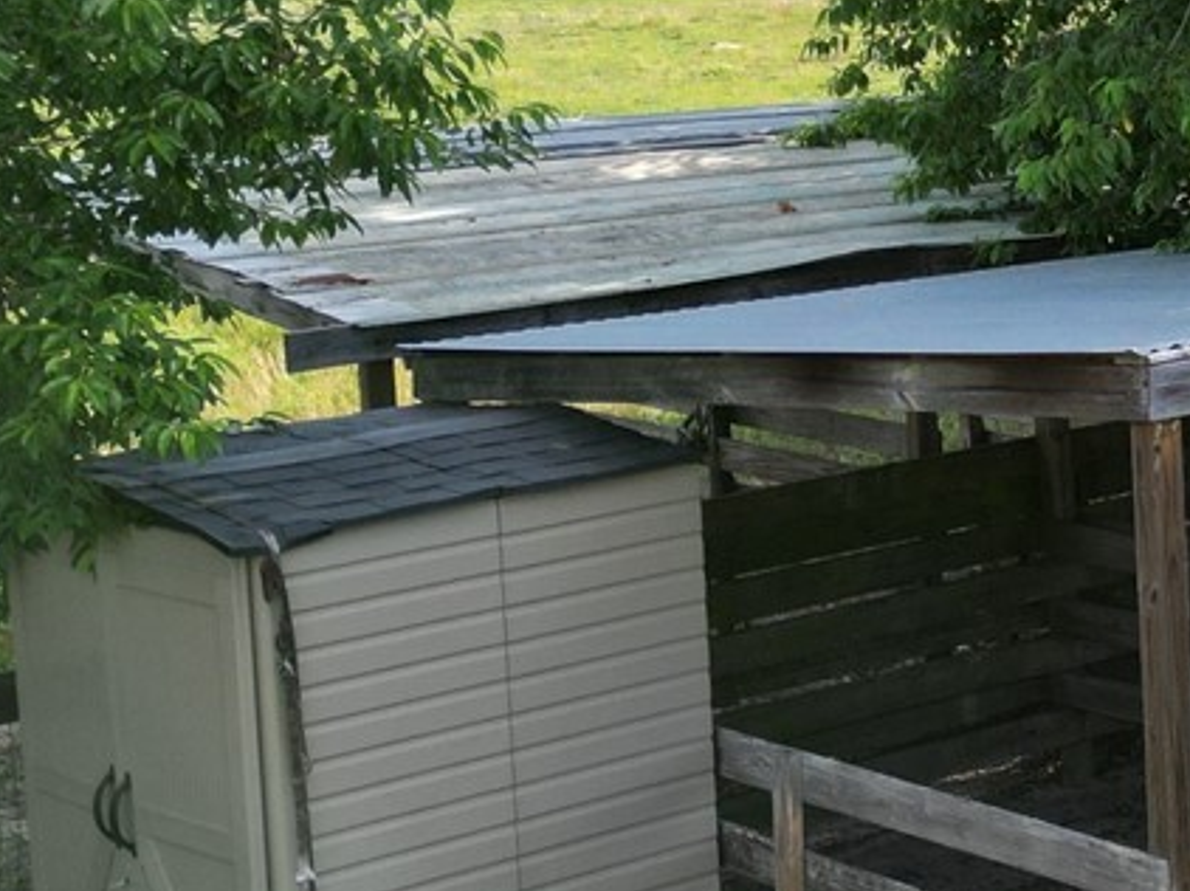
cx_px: 1875
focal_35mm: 91
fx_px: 3127
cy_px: 234
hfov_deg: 18.6
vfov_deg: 16.1
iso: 100
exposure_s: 1/2500
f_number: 1.7
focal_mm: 6.72
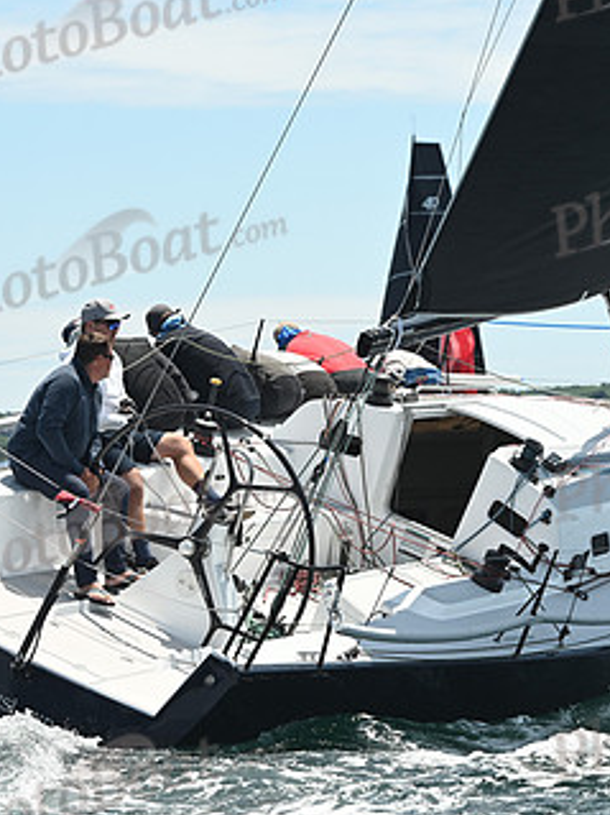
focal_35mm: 203
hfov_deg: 7.3
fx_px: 4773
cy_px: 359
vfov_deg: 9.7
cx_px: 421
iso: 320
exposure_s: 1/1000
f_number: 7.1
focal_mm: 116
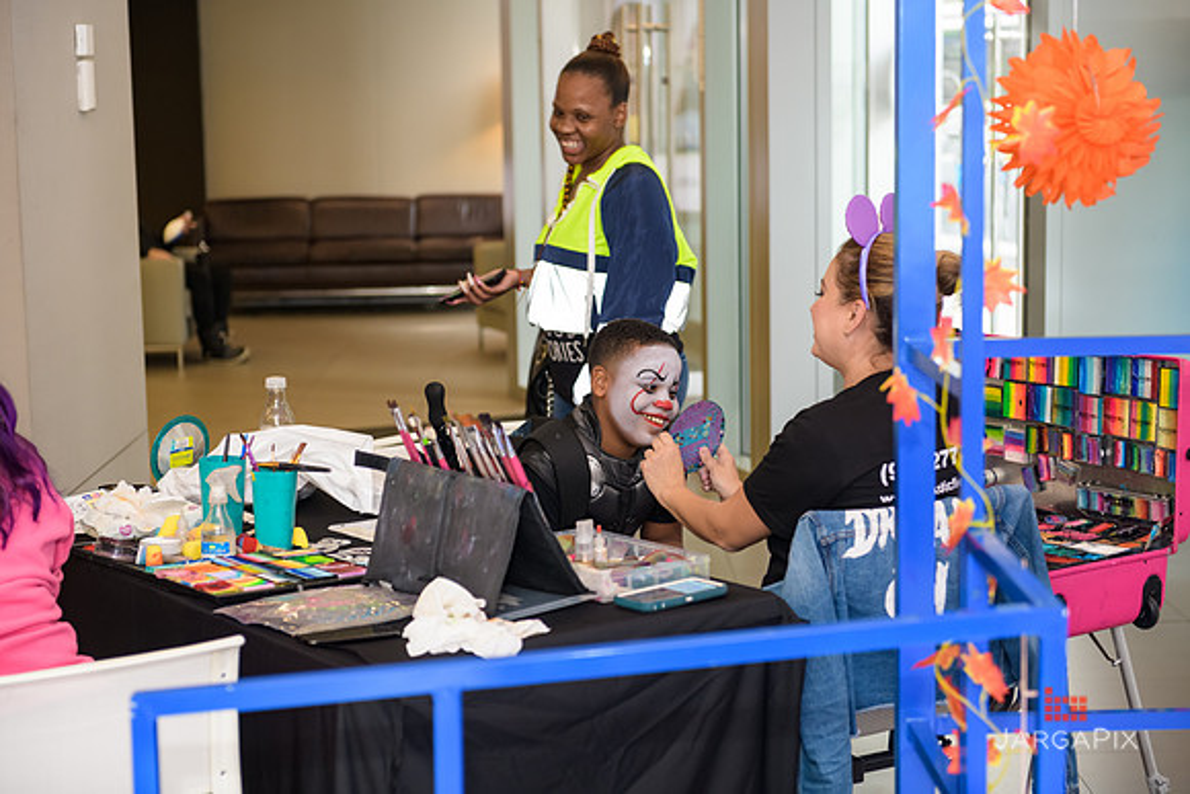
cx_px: 595
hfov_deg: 28.8
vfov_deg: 19.5
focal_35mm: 70
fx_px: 2314
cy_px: 397
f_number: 3.2
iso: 800
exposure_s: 1/125
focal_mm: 70
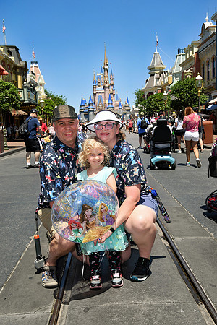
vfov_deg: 49.6
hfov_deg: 34.2
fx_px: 353
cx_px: 108
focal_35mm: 39
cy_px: 162
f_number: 10
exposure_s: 1/250
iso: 100
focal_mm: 26
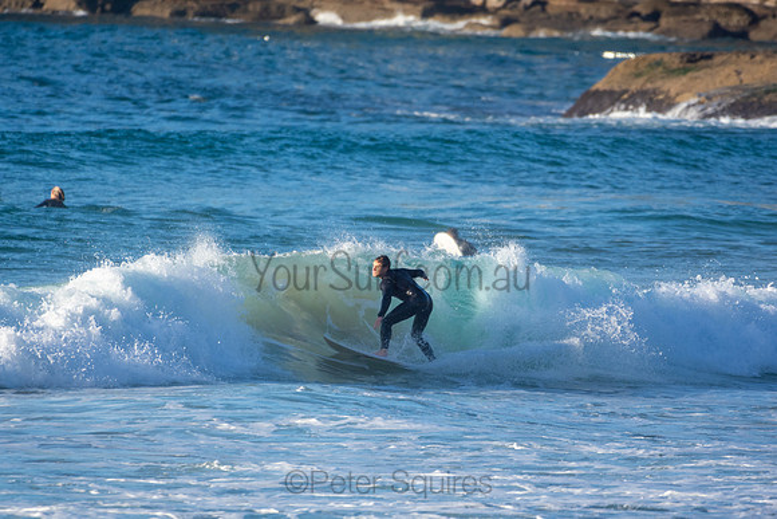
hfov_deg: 2.7
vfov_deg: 1.8
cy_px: 260
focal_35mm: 750
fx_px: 16191
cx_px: 388
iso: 360
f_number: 5.6
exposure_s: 1/1250
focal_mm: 500
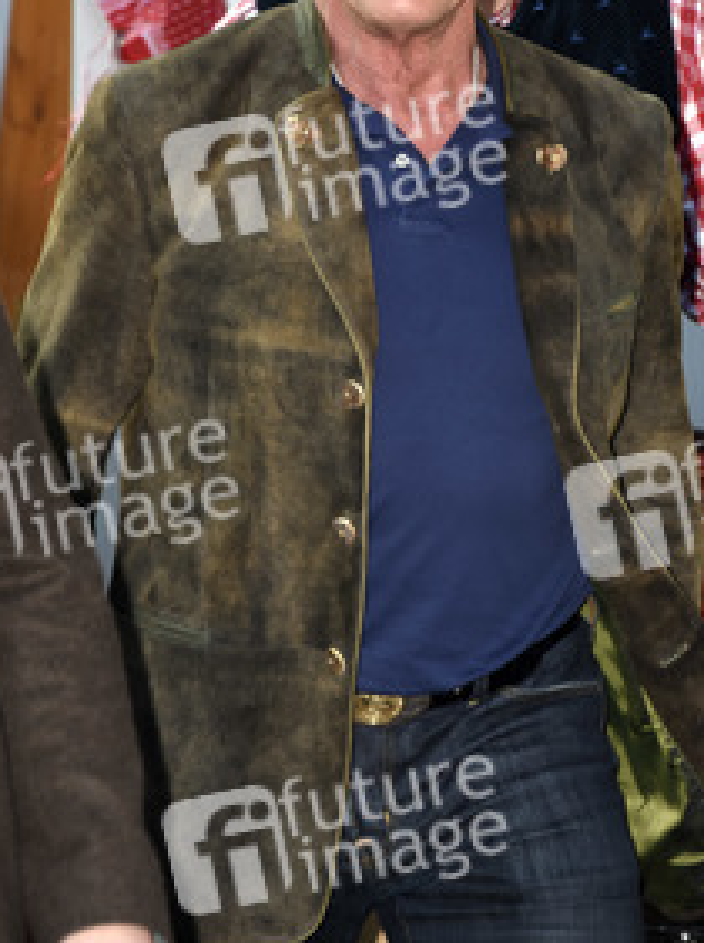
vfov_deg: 9.2
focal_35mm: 216
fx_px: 5862
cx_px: 432
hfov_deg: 6.9
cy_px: 332
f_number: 6.3
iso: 250
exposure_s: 1/160
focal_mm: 105
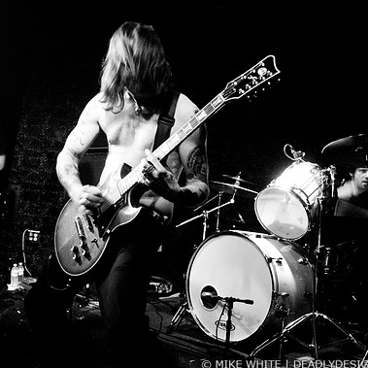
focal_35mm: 39
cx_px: 135
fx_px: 469
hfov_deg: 42.5
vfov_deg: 42.8
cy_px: 186
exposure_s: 1/30
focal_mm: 20
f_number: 2.8
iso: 1600
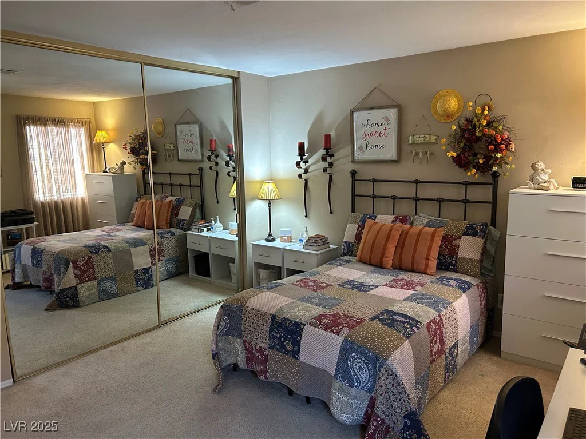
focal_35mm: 26
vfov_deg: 53.1
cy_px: 220
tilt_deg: -8.9
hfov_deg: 67.3
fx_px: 440
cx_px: 293
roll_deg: +1.4
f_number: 1.5
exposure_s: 1/60
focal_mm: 5.7
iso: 400
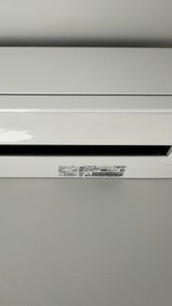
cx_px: 59
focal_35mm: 27
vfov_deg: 69.4
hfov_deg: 42.4
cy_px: 129
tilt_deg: +41.2
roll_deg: +1.1
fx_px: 219
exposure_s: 1/142
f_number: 2.2
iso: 40
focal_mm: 2.22
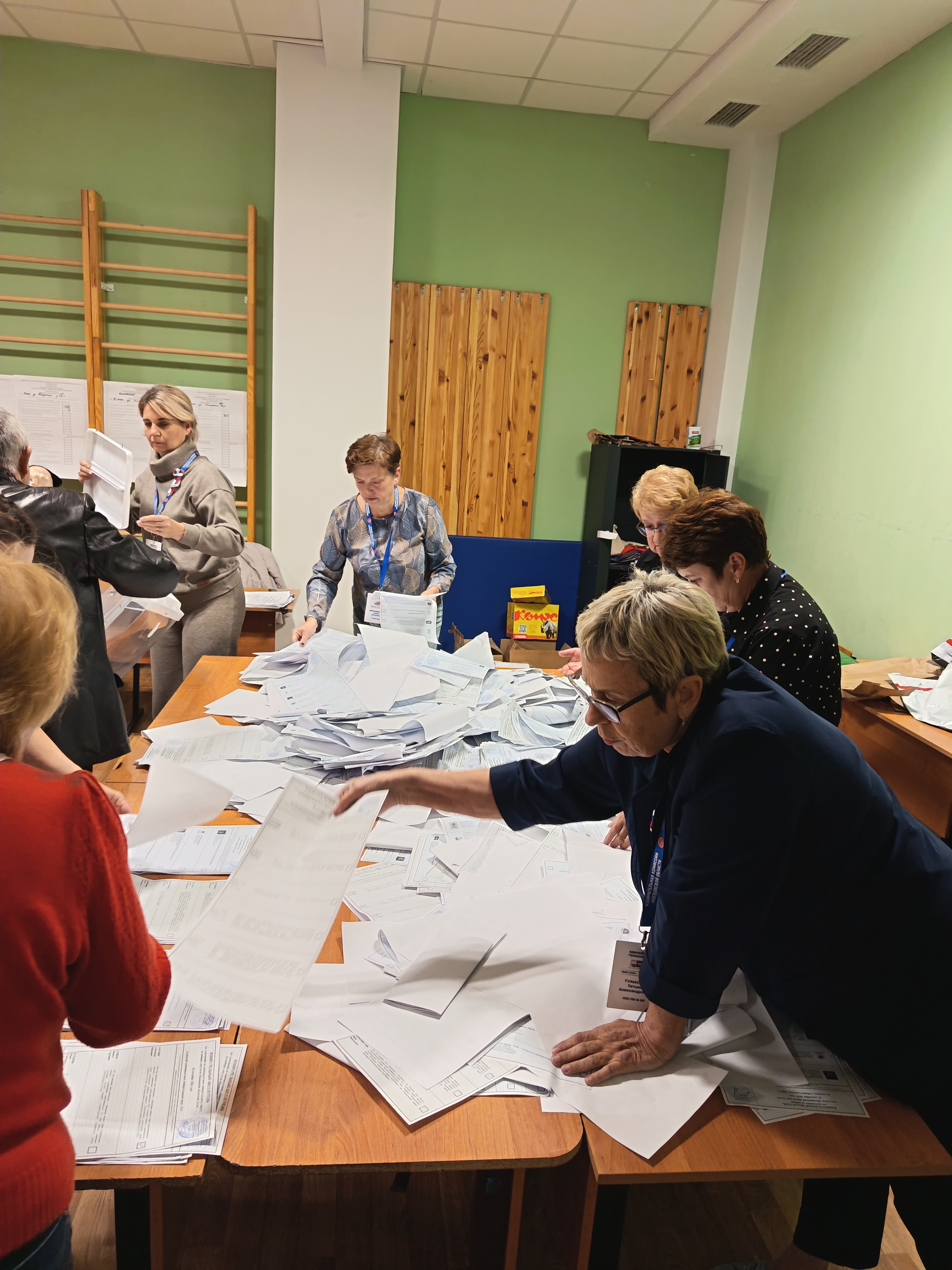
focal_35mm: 24
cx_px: 476
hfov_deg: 56.8
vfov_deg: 71.6
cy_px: 635
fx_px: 880
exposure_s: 1/100
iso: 836
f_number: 1.75
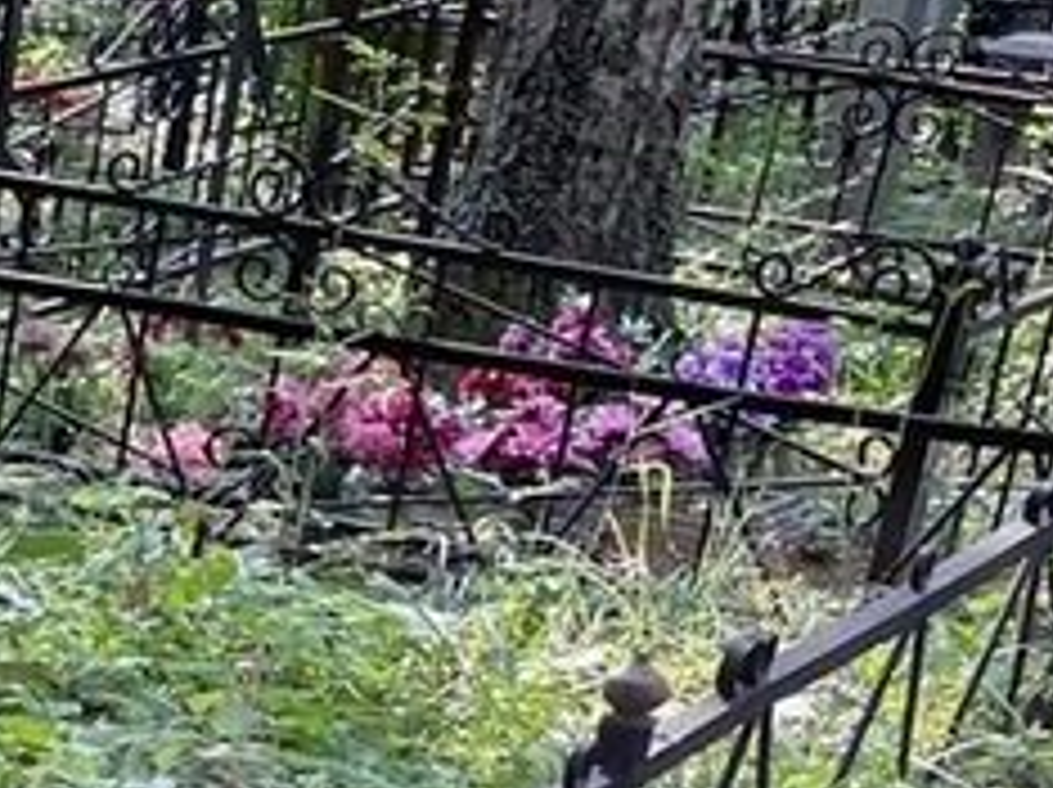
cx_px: -909
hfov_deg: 14.8
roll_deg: -2.0
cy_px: 883
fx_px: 3464
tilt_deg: -17.3
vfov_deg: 12.7
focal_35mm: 114
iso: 64
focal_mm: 4.2
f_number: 1.6
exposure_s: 1/100
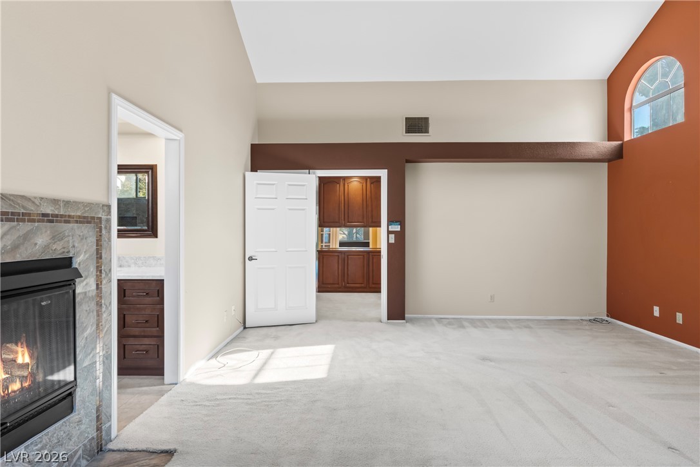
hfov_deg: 86.9
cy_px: 234
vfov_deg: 64.6
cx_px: 350
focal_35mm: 19
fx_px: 369
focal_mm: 19
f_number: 8
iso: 400
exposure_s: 1/5
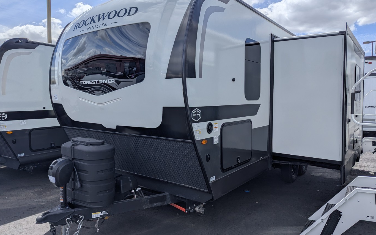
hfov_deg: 70.4
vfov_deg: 47.6
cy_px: 114
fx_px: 266
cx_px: 186
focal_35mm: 26
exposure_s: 1/3650
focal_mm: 6.81
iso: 41
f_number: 1.85
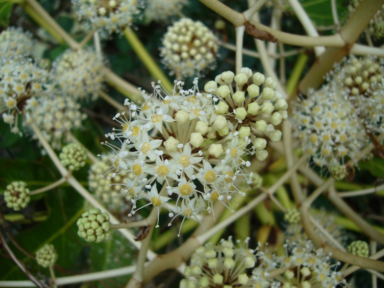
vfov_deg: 40.7
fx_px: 388
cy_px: 144
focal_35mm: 35
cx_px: 192
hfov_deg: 52.6
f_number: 2.8
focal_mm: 5.8
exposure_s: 1/250
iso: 64
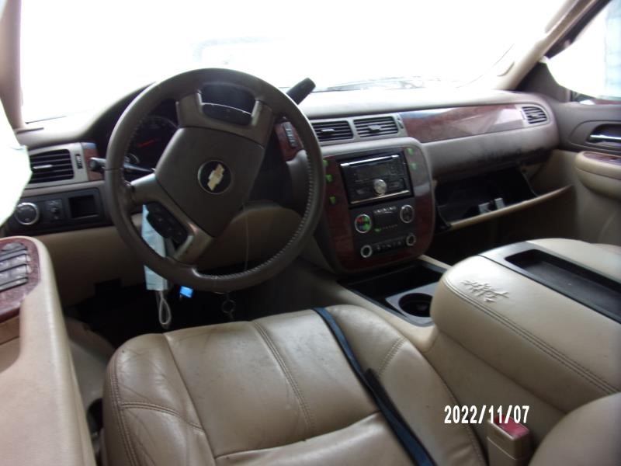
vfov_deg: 56.8
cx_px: 310
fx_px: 431
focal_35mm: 24
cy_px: 233
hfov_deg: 71.6
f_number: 3.3
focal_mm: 4.3
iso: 80
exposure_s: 1/40
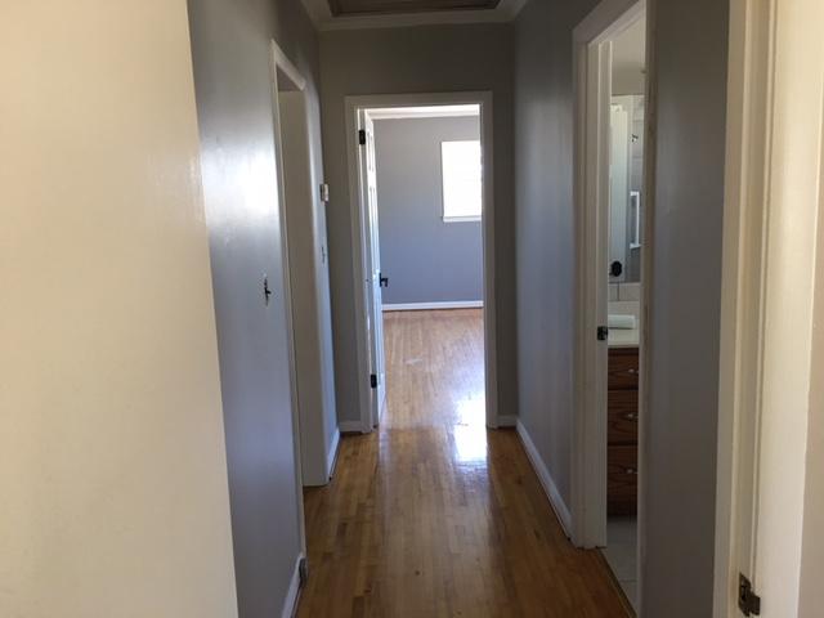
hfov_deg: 61.7
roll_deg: +2.4
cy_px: 309
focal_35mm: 29
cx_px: 412
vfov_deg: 48.2
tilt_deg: -7.4
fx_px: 690
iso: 40
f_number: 2.2
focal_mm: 4.15
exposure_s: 1/15
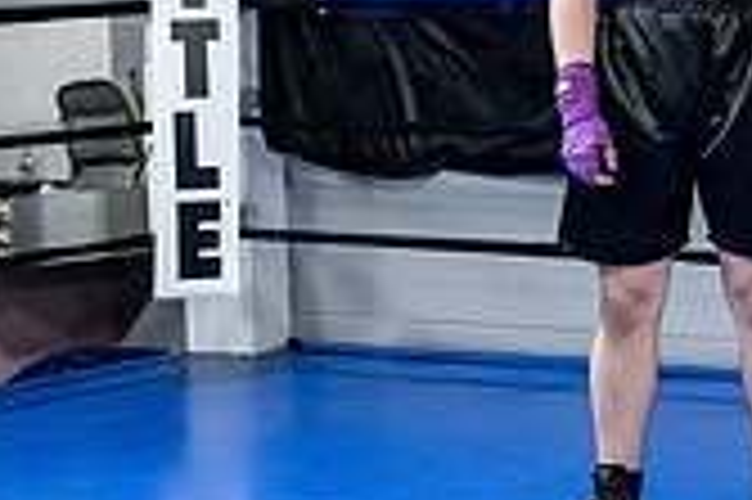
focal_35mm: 132
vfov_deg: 10.3
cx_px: 1139
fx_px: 2755
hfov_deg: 14.5
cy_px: 56
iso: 10000
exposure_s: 1/1000
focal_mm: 38
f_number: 2.8
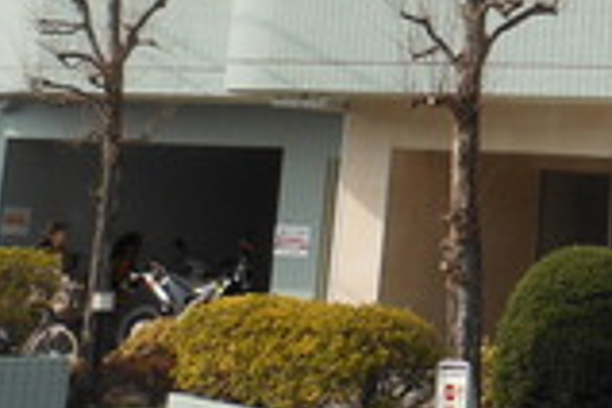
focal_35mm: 147
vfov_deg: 8.8
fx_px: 2499
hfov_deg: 13.4
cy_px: -420
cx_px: 808
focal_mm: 5.9
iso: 80
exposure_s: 1/400
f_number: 4
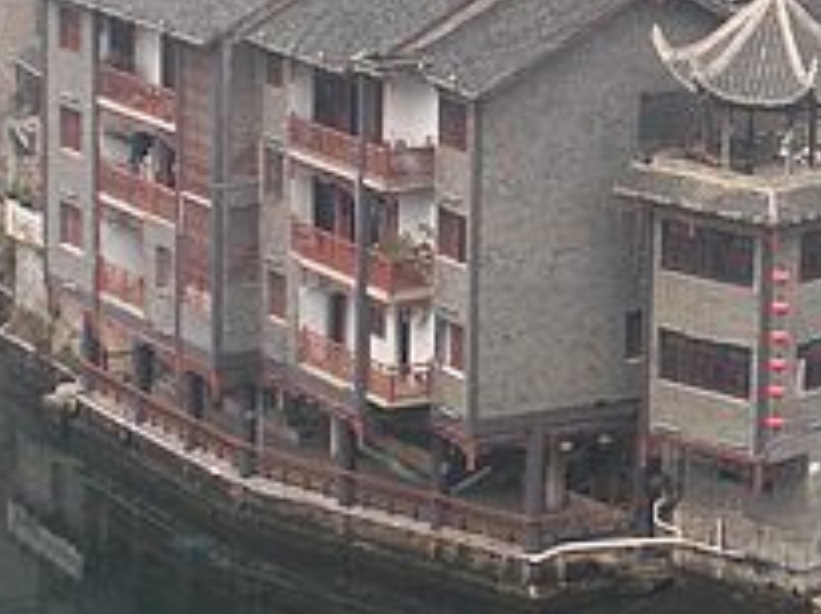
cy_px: 102
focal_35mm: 153
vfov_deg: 9.6
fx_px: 3625
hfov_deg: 12.7
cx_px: 933
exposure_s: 1/59.7
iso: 64
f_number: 4
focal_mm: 7.7
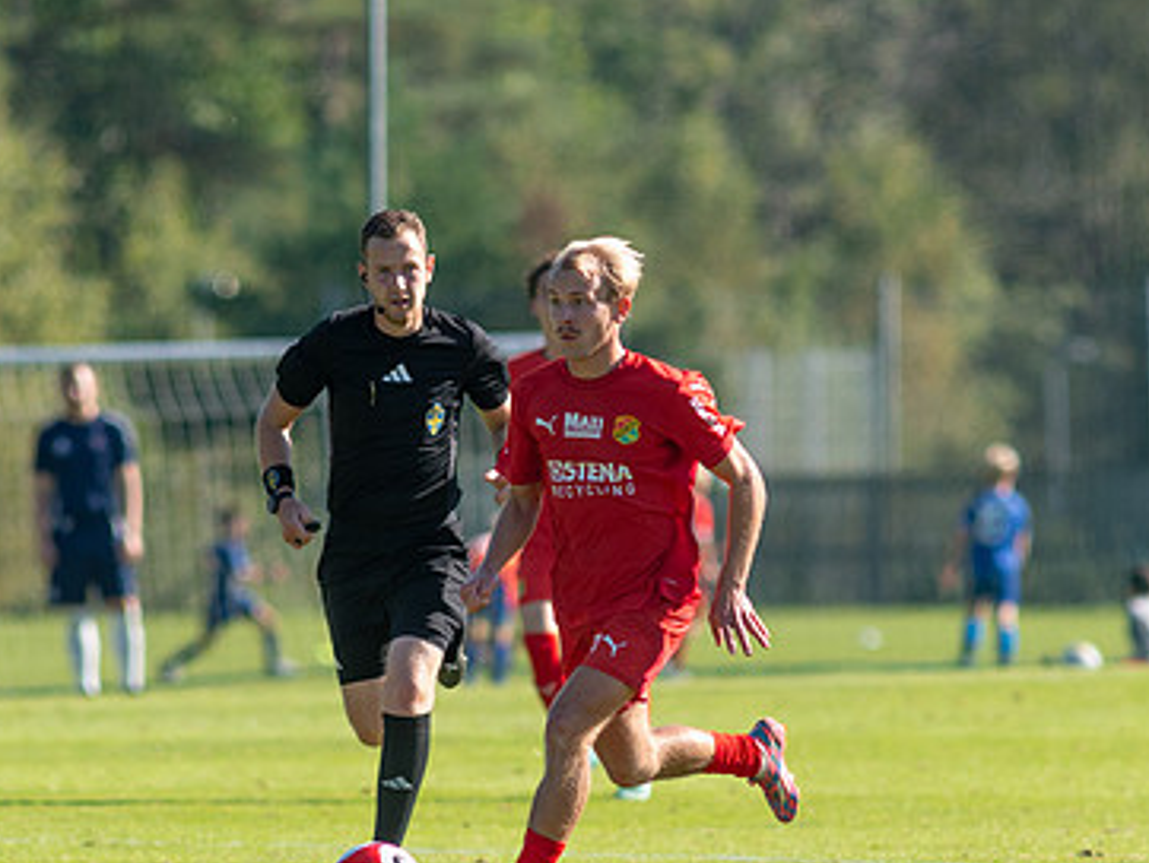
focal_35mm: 693
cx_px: 619
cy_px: 502
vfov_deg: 2.1
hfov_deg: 2.9
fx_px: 23018
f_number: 3.5
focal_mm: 300
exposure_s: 1/2000
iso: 360
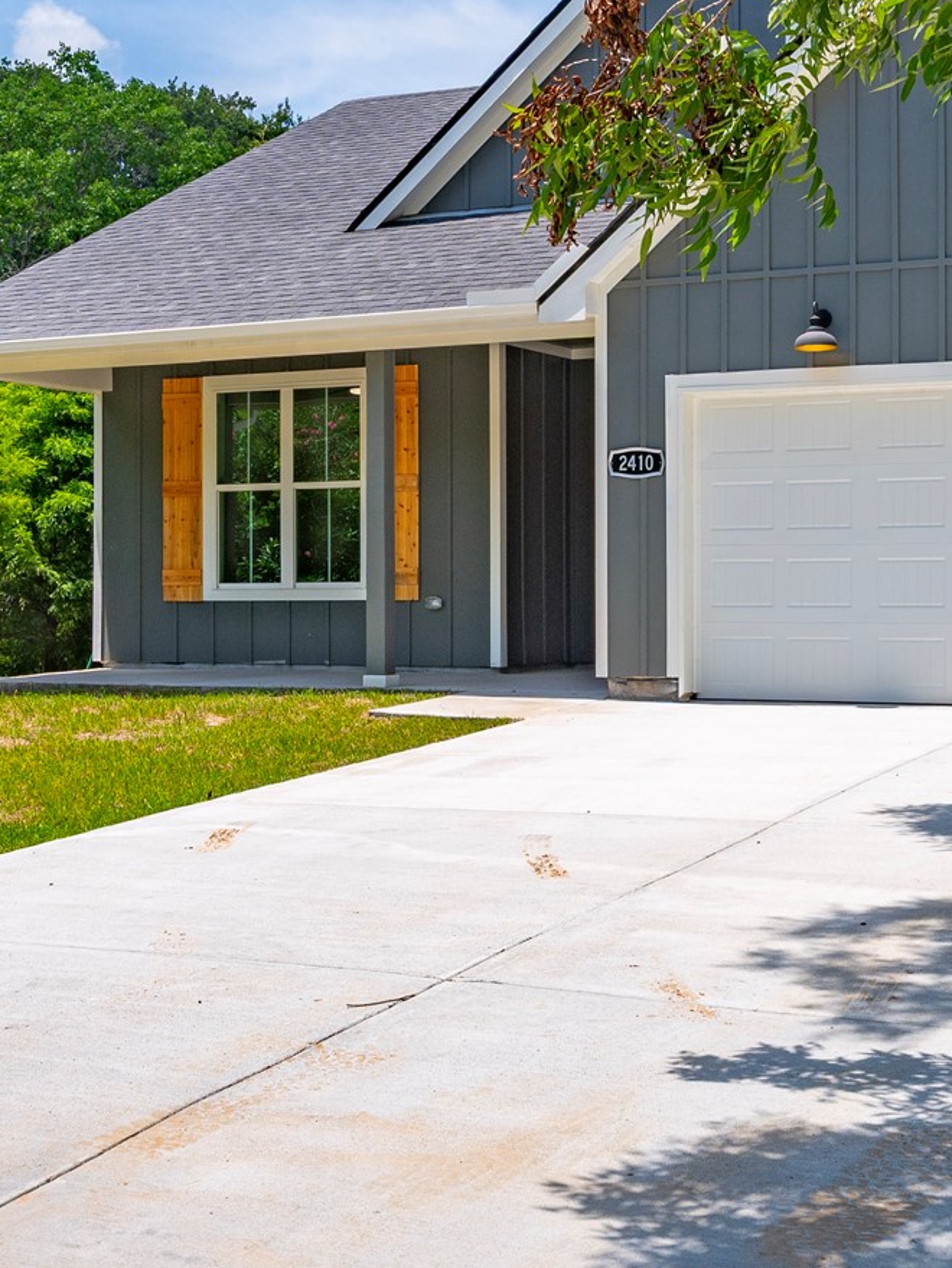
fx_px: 2089
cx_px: 589
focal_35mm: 57
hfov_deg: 25.6
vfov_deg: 33.7
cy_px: 580
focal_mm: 24
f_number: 13
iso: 125
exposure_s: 1/250
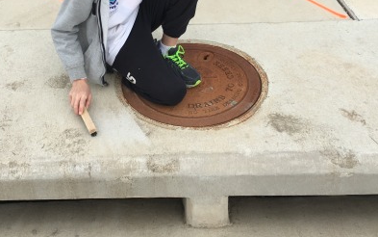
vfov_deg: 25.3
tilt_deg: -30.9
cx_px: 151
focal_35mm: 50
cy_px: 38
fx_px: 515
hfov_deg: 40.1
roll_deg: +3.4
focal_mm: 4.15
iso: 25
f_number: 2.2
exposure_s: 1/916
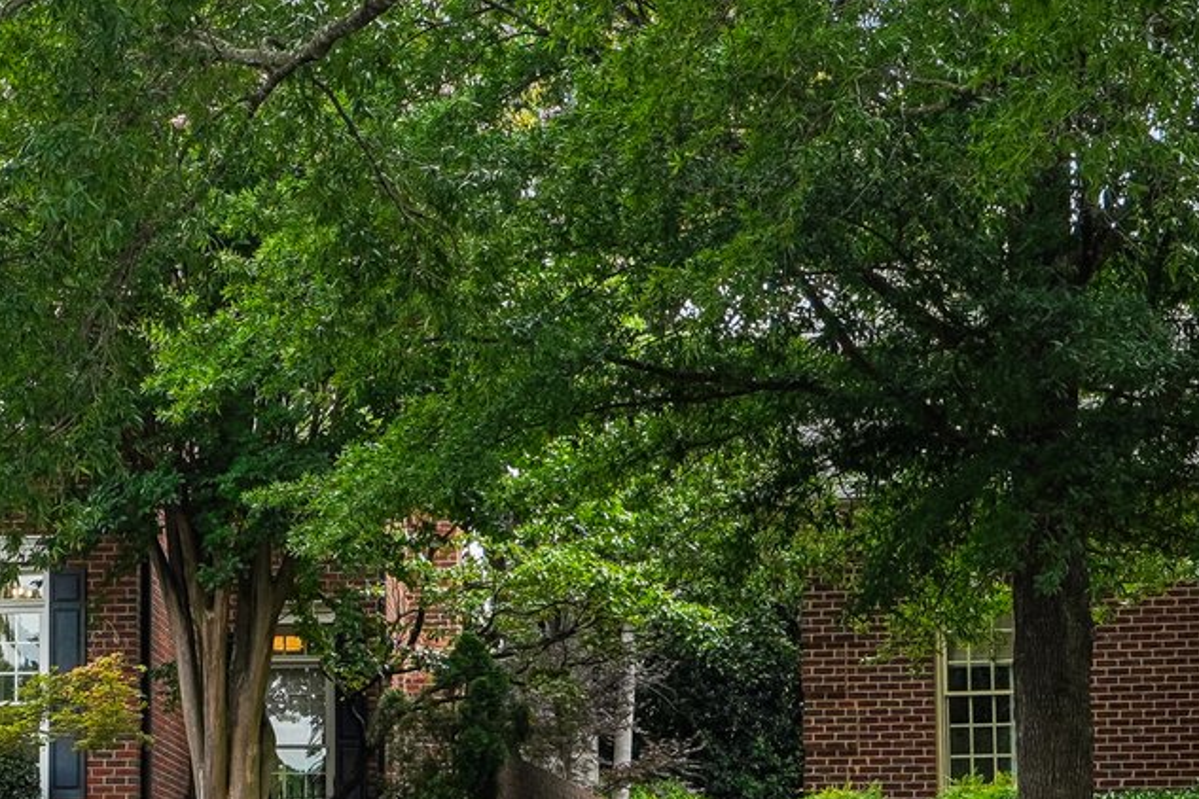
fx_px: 3230
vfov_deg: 14.0
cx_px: -186
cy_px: 715
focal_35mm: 97
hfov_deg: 19.9
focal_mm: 20
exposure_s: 1/30
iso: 100
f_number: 8
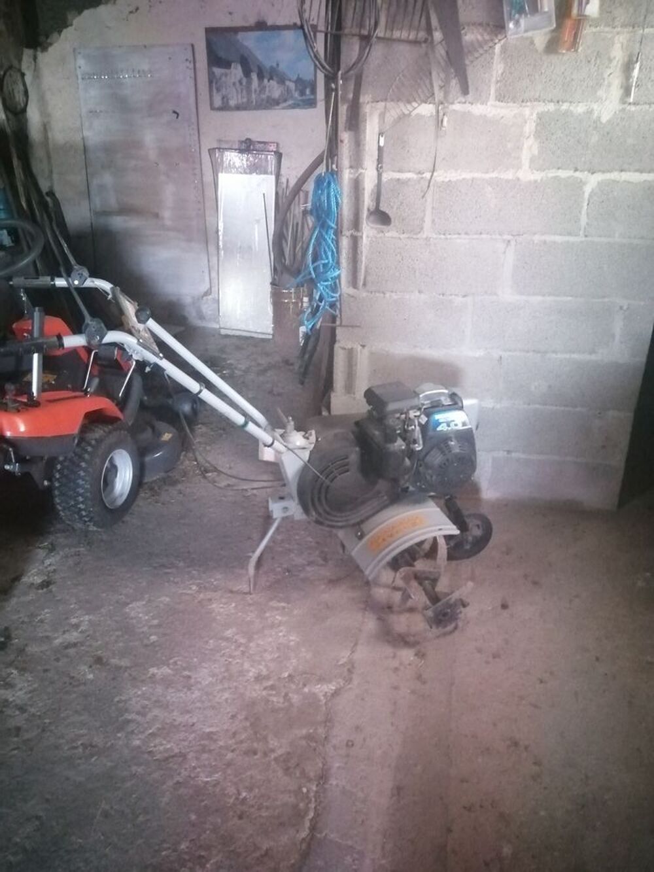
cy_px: 436
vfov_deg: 67.3
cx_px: 327
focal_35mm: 26
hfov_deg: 53.1
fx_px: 655
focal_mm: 3.6
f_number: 1.8
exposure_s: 1/12.5
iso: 1600
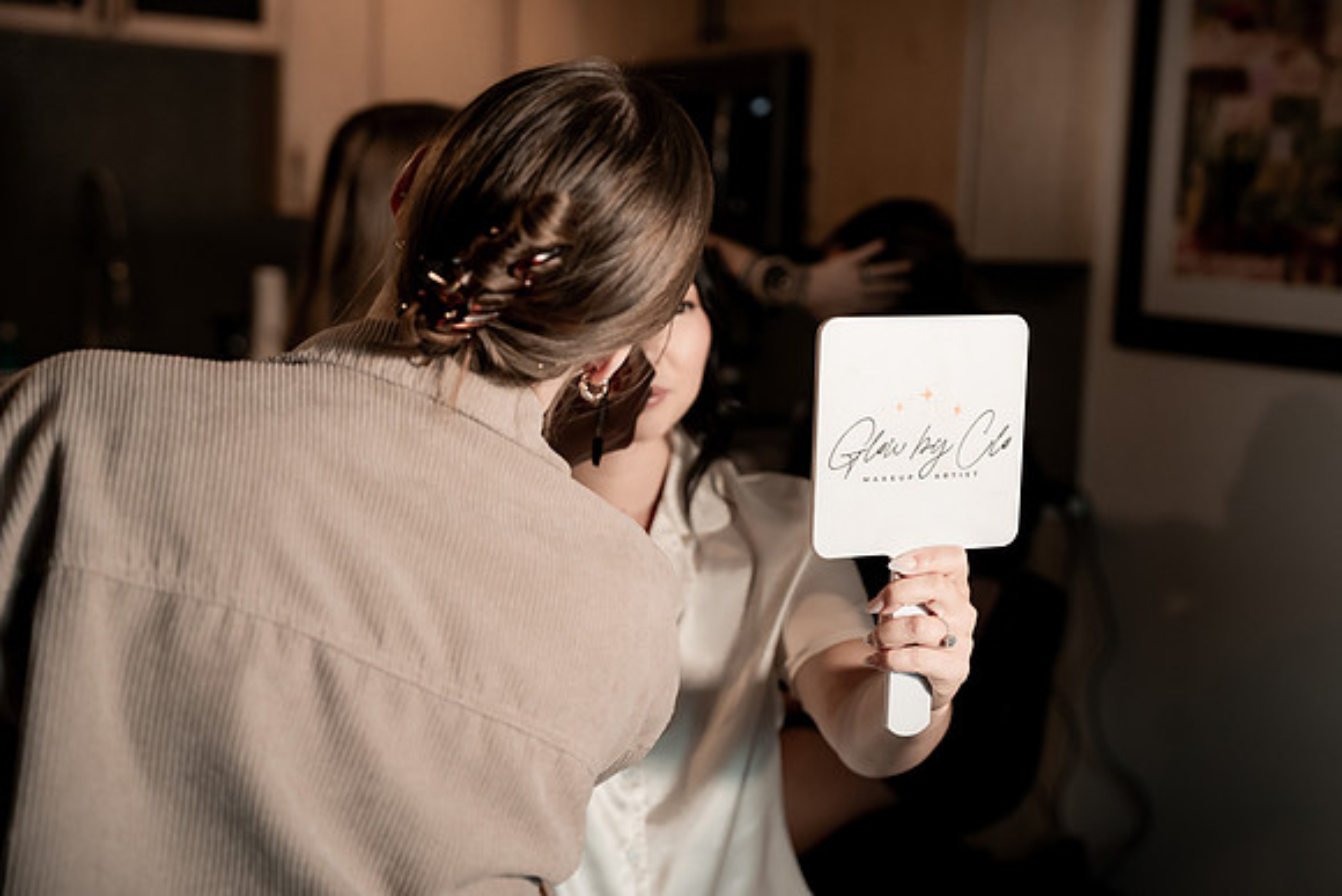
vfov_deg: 26.2
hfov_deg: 38.4
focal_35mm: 52
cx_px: 712
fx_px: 1924
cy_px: 427
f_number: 2.8
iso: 1600
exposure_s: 1/250
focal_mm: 48
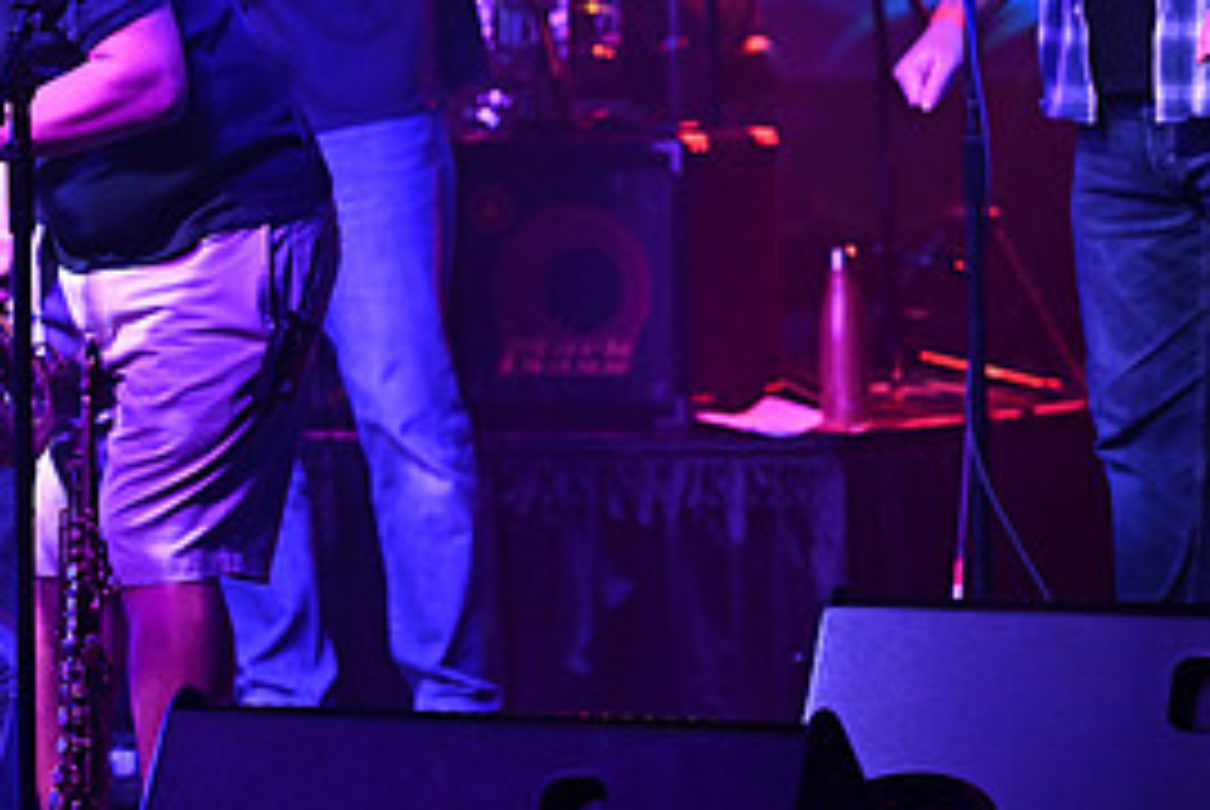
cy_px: -2
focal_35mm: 237
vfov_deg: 5.8
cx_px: 13
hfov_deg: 8.6
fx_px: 7974
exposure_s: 1/400
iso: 2000
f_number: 2.8
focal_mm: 110
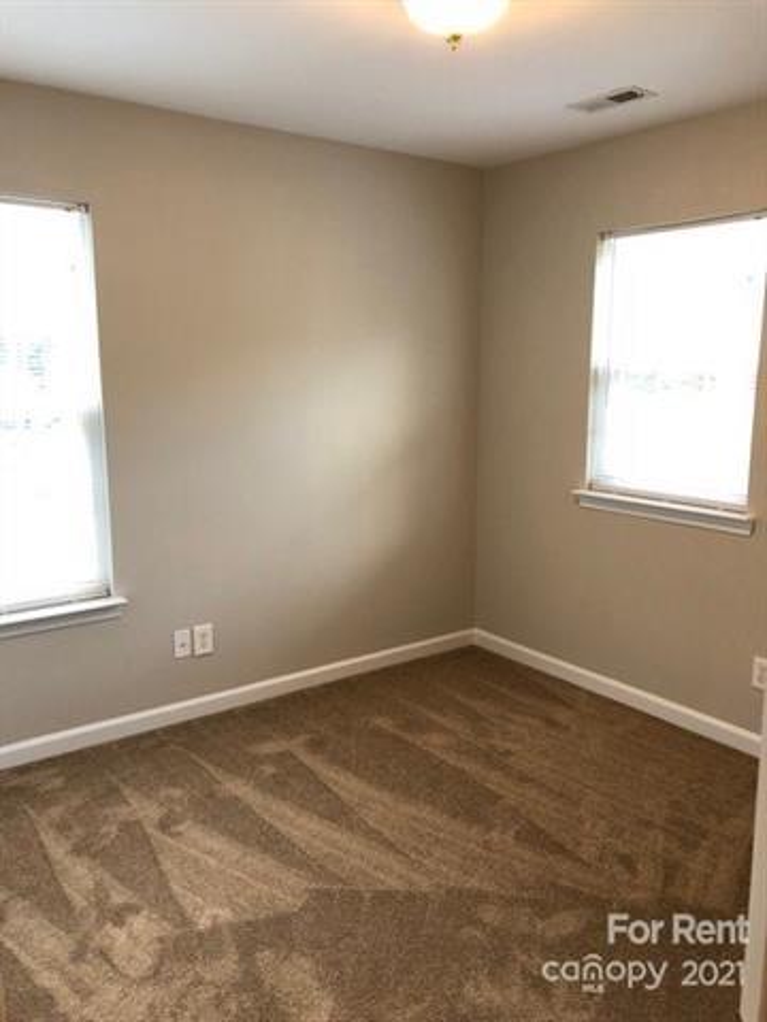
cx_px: 384
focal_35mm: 28
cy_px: 511
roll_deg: -0.2
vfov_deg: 63.4
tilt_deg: -11.8
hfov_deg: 49.7
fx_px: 827
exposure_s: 1/20
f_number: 1.8
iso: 40
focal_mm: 3.99
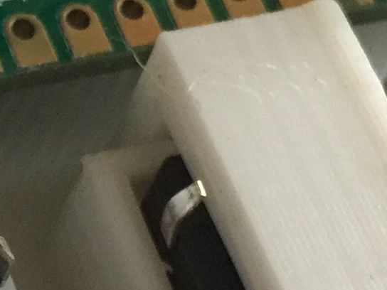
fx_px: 1945
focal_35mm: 174
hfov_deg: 10.9
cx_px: -228
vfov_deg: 8.5
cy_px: 267
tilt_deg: -50.2
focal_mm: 4.15
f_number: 2.2
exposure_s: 1/10
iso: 125
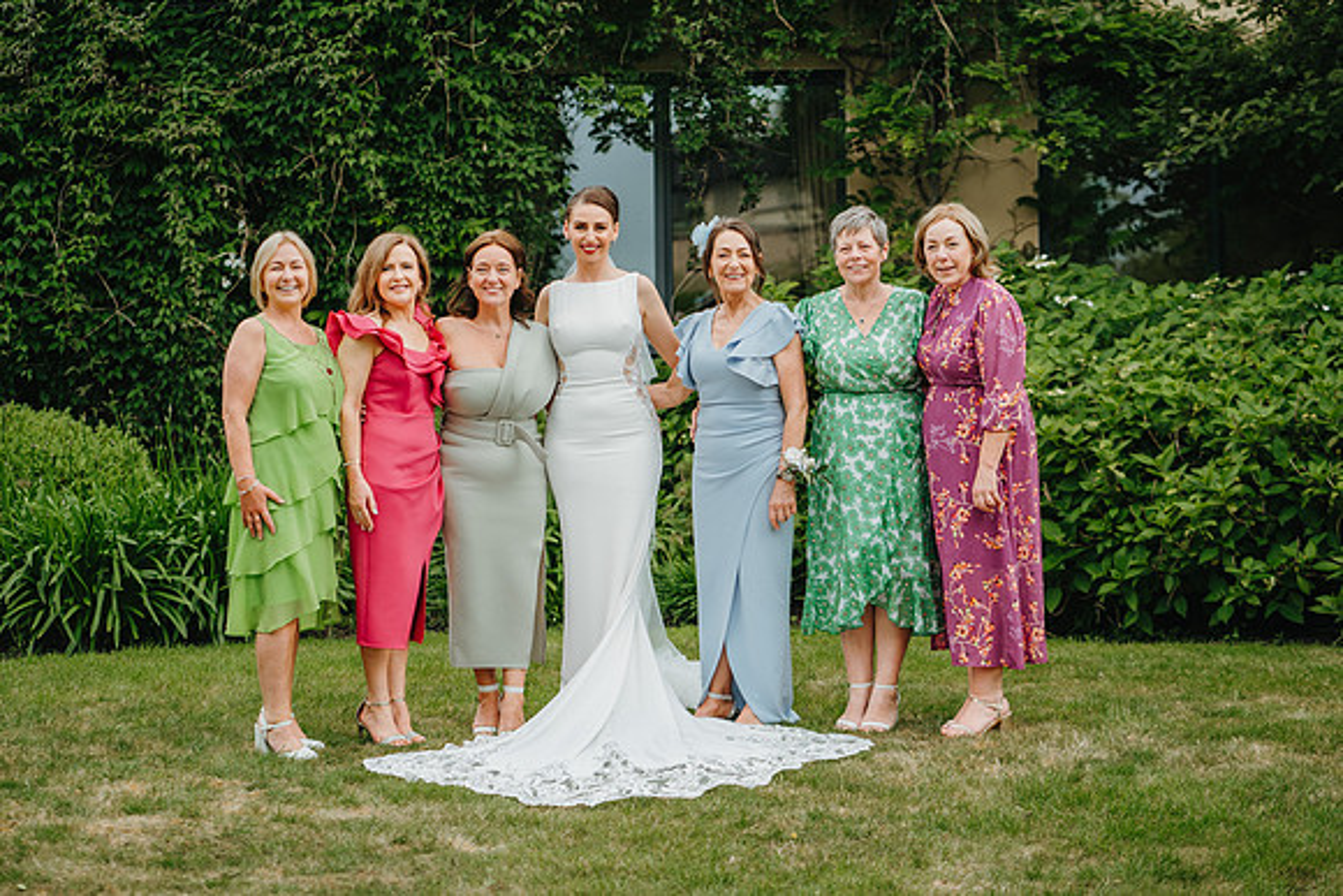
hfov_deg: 23.9
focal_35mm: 85
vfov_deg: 16.1
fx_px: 3172
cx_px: 672
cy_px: 448
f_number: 2.8
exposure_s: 1/640
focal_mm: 85
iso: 200
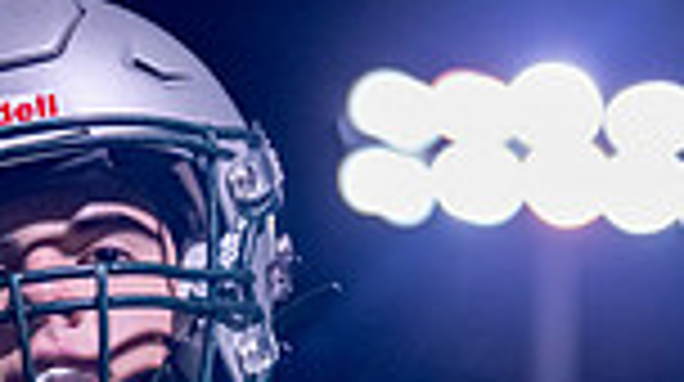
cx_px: 66
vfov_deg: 3.4
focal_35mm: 353
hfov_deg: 6.1
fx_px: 6393
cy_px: 686
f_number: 2.8
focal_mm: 70
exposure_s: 1/1000
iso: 2000
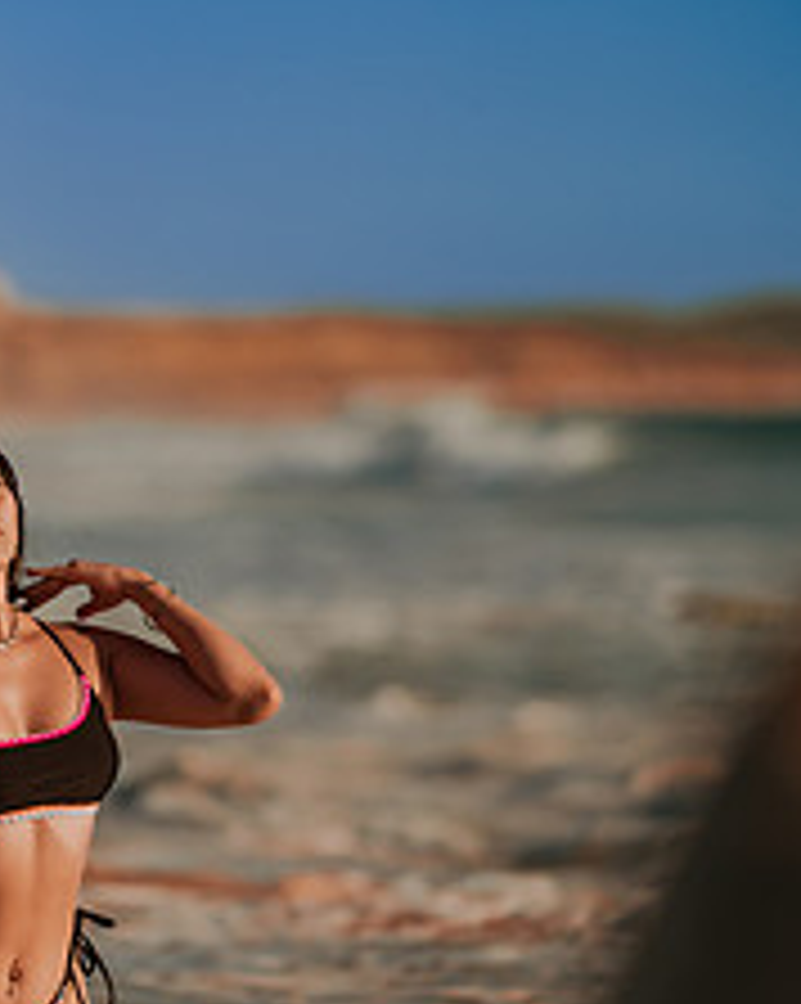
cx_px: 198
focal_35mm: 256
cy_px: 311
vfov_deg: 7.6
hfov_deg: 6.0
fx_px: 7596
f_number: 2
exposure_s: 1/8000
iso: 50
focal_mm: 135
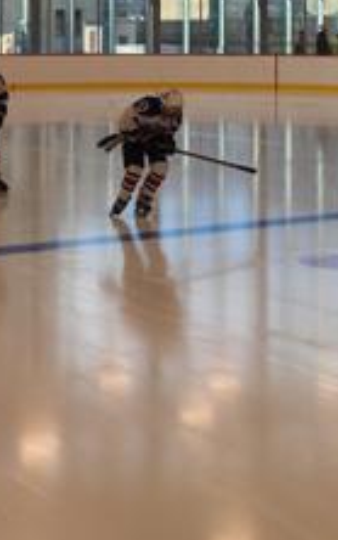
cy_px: 36
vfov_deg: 24.1
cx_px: 75
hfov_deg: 15.7
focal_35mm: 83
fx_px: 1222
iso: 32
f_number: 2.2
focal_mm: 4.15
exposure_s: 1/235
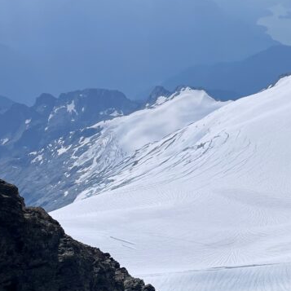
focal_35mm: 66
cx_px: 293
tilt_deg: -28.7
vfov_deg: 25.5
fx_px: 628
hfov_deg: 24.8
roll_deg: +2.5
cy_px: 249
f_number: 1.6
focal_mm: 5.1
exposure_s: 1/15152
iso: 50
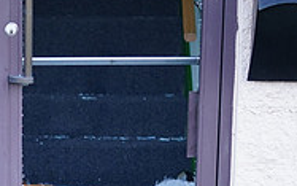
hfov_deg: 13.0
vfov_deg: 8.2
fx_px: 1279
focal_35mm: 158
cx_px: -11
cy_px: 258
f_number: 1.8
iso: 1600
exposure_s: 1/5000
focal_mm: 50
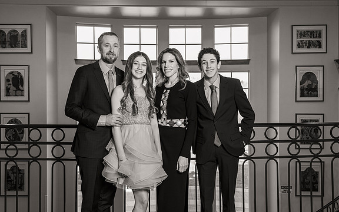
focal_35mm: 38
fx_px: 351
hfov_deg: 51.5
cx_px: 168
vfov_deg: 33.6
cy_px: 102
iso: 800
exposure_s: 1/125
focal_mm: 35
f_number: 5.6
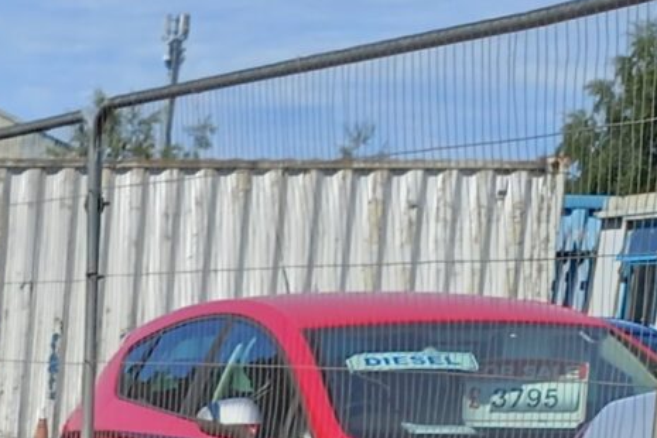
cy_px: 1142
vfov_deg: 8.5
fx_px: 2610
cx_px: -605
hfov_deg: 12.8
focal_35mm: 143
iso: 25
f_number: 2
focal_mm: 4.6
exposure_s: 1/521
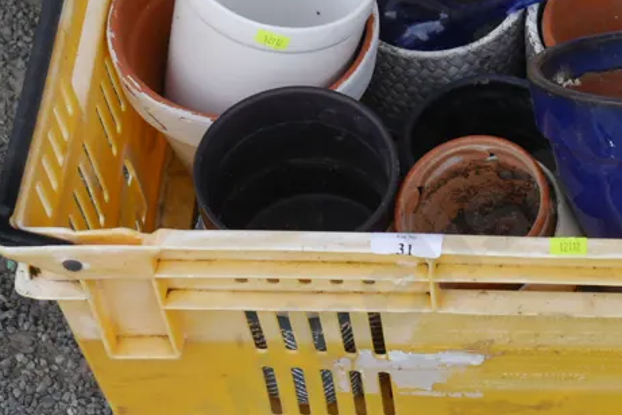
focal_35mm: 111
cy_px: 132
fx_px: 1917
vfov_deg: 12.3
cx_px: 609
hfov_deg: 18.0
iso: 200
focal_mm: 24
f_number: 5.2
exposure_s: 1/100
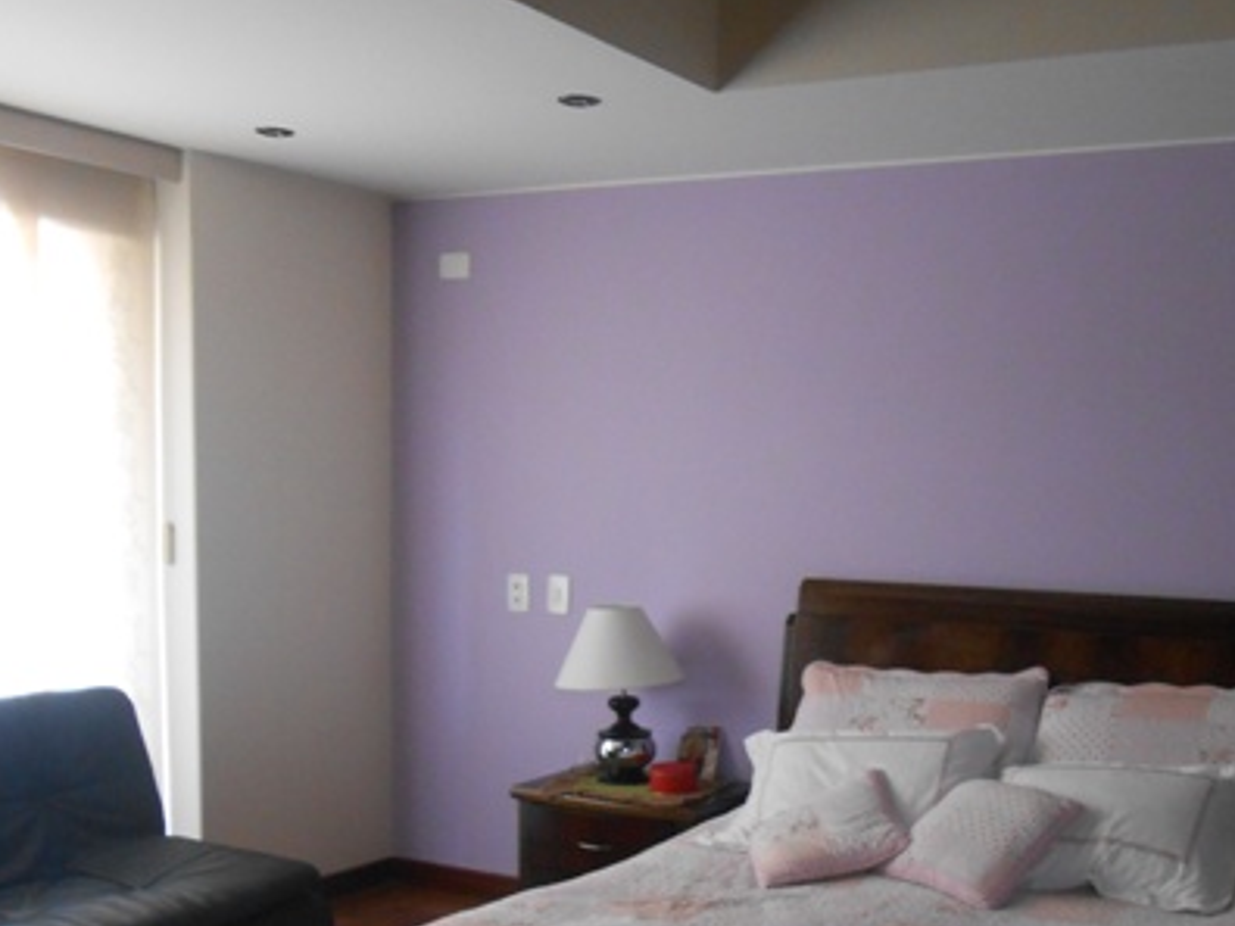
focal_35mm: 42
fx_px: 1498
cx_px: 761
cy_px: 661
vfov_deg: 33.8
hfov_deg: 44.5
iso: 400
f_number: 3.5
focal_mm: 4.6
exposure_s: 1/30
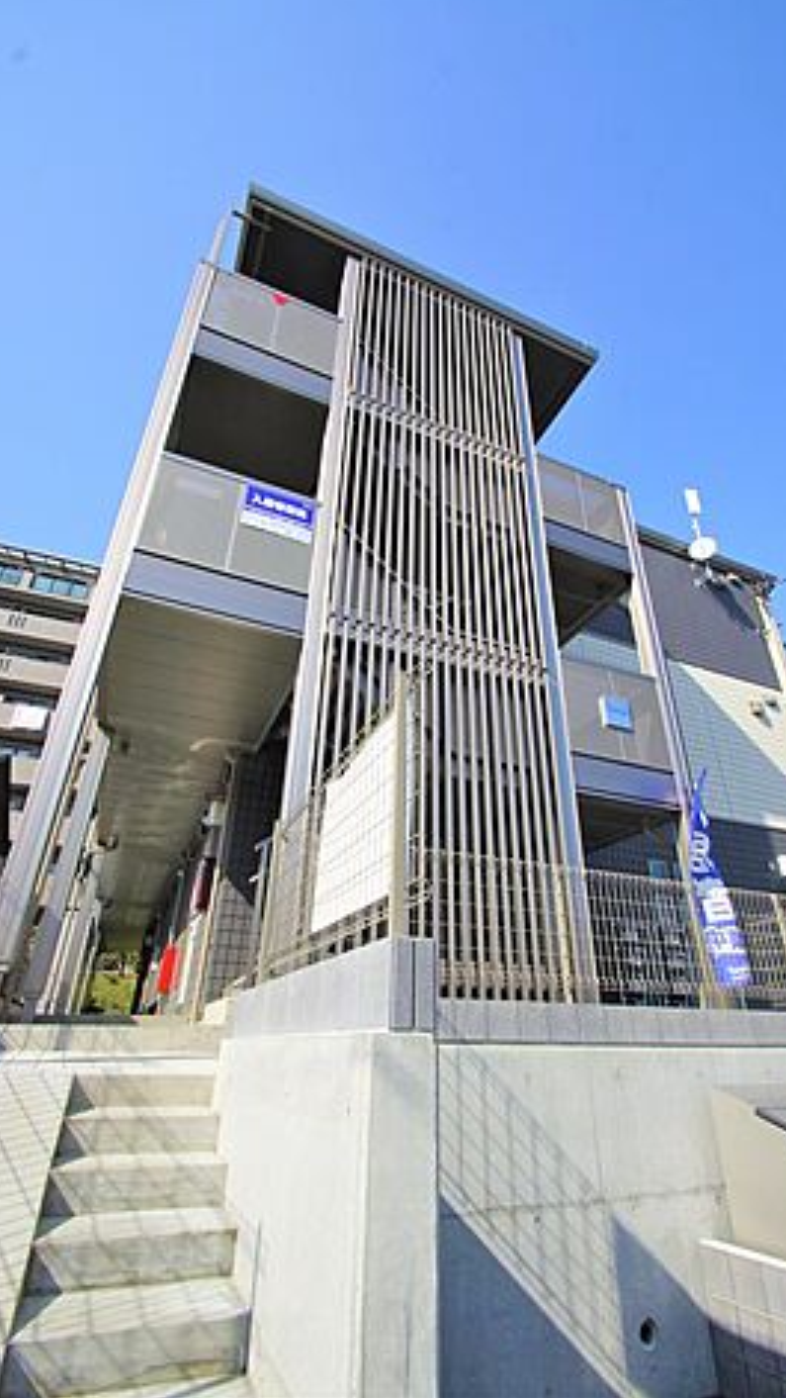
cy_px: 689
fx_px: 593
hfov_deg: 67.1
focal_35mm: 16
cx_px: 402
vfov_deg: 99.4
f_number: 11
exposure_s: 1/125
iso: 100
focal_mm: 10
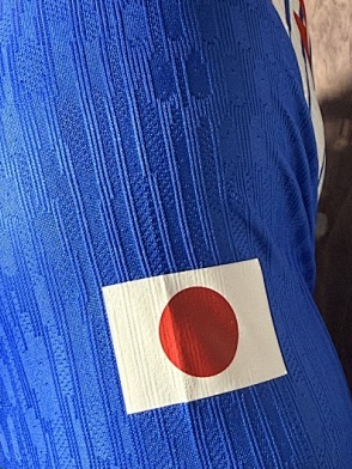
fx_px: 664
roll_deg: -7.3
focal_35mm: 49
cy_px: 240
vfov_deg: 38.9
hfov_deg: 29.6
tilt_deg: -19.0
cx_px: 134
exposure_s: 1/50
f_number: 2.2
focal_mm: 2.22
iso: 200
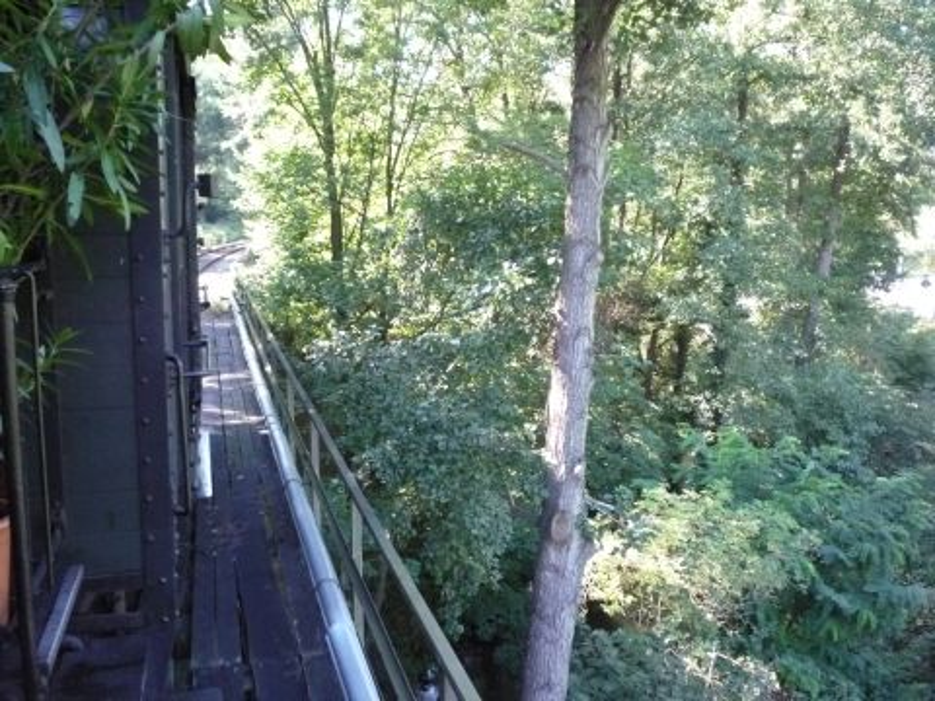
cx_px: 468
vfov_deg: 44.2
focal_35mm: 32
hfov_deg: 56.8
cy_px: 350
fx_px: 864
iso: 500
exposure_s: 1/125
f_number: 3.3
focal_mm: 5.2
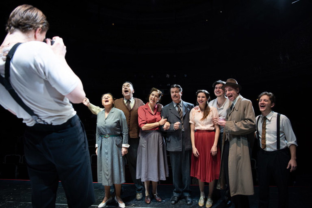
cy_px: 104
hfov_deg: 63.7
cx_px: 156
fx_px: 251
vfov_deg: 45.0
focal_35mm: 29
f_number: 3.2
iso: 200
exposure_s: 1/160
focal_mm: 29
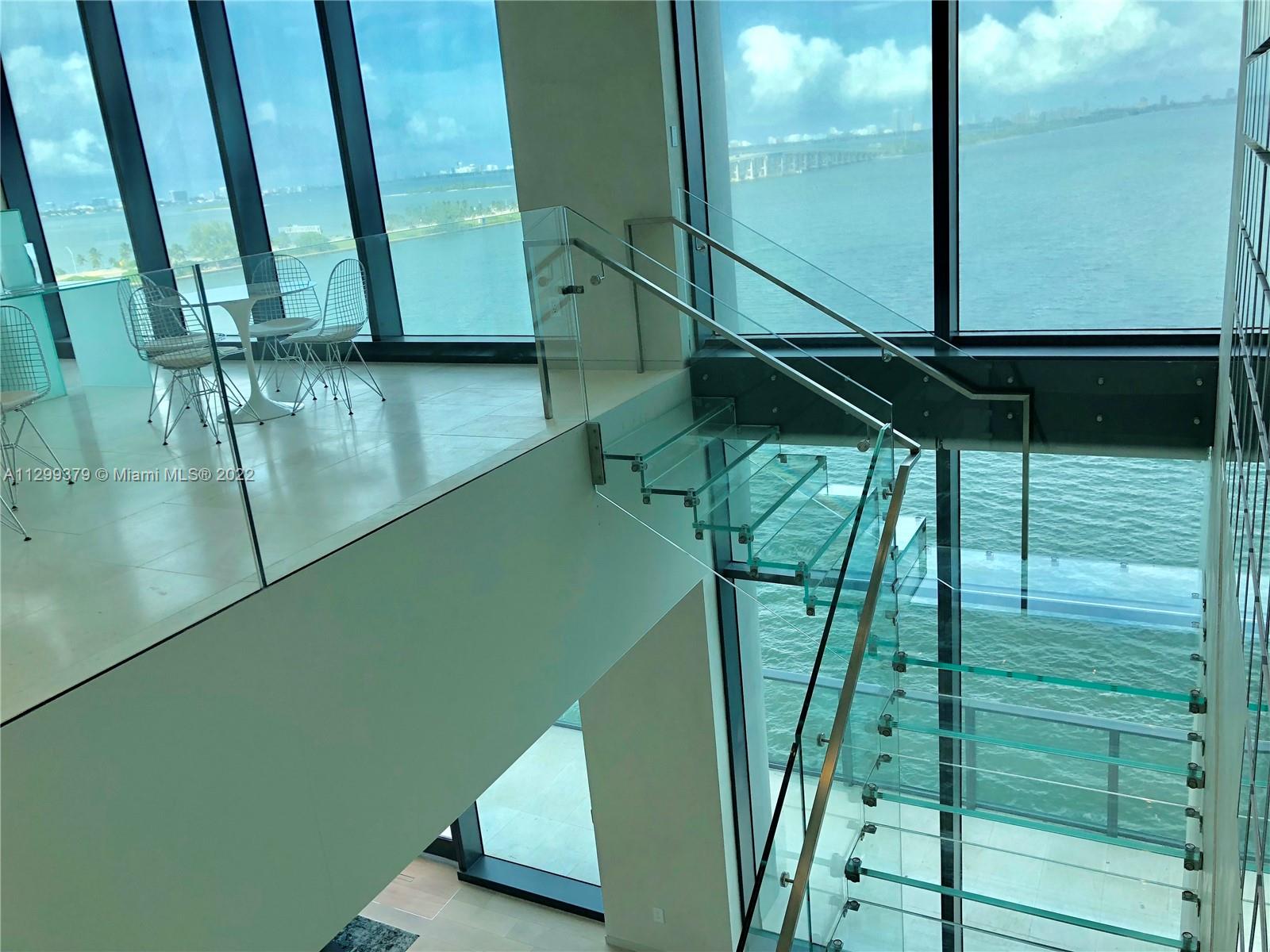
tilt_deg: -16.2
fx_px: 1027
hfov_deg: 63.4
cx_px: 635
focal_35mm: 28
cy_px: 476
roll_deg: +6.4
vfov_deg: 49.7
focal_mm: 4
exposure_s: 1/527
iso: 20
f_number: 1.8
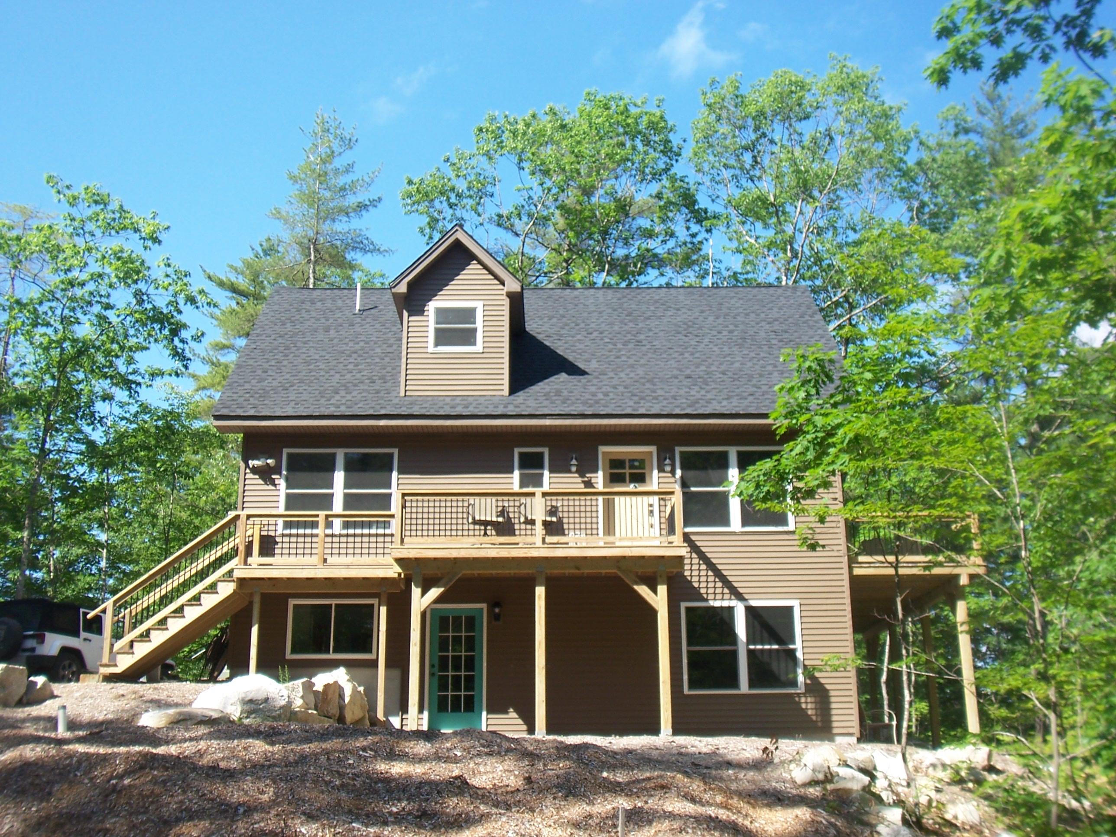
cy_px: 418
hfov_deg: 47.9
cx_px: 558
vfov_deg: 36.8
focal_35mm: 39
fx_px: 1257
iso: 64
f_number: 3.9
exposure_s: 1/250
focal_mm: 6.4
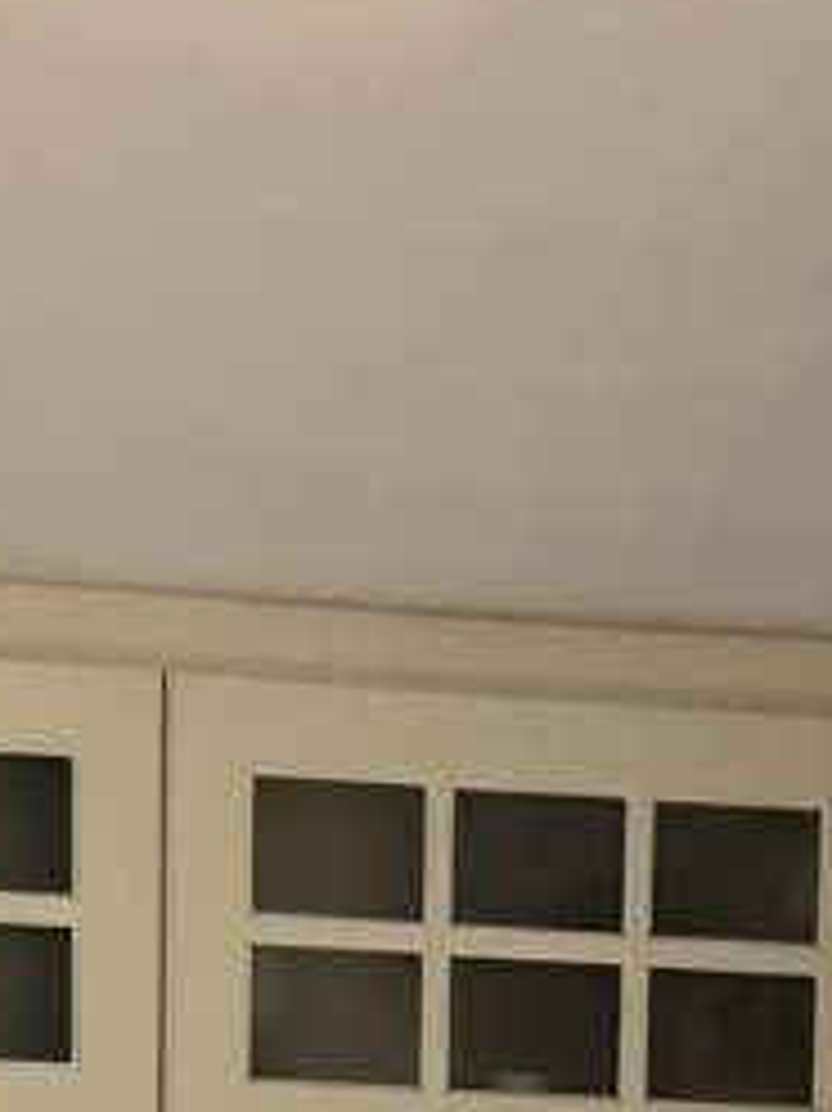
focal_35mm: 158
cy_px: 3129
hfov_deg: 9.3
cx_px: 20
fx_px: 5068
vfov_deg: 10.0
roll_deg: -0.8
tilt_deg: -8.2
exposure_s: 1/121
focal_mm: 5.1
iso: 100
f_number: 1.6
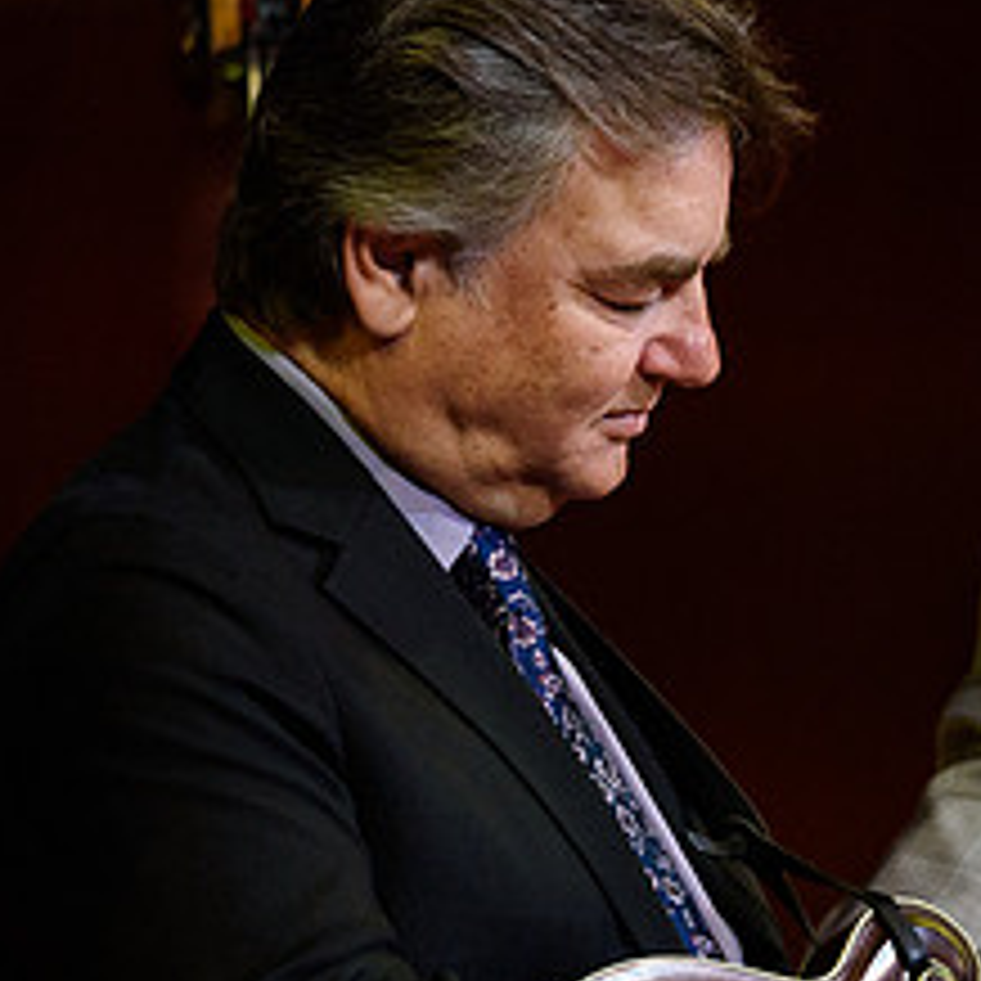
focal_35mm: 725
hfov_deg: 2.4
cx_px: 1224
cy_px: 574
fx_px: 23245
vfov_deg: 2.4
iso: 2500
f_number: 5.6
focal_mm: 320
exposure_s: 1/500
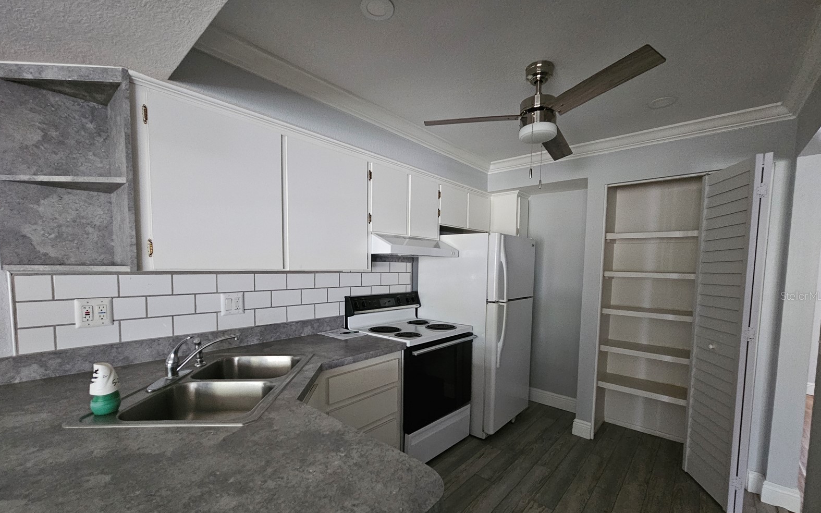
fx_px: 313
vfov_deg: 78.1
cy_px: 296
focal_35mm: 14
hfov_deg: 105.3
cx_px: 413
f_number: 2.2
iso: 800
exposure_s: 1/24
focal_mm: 2.2
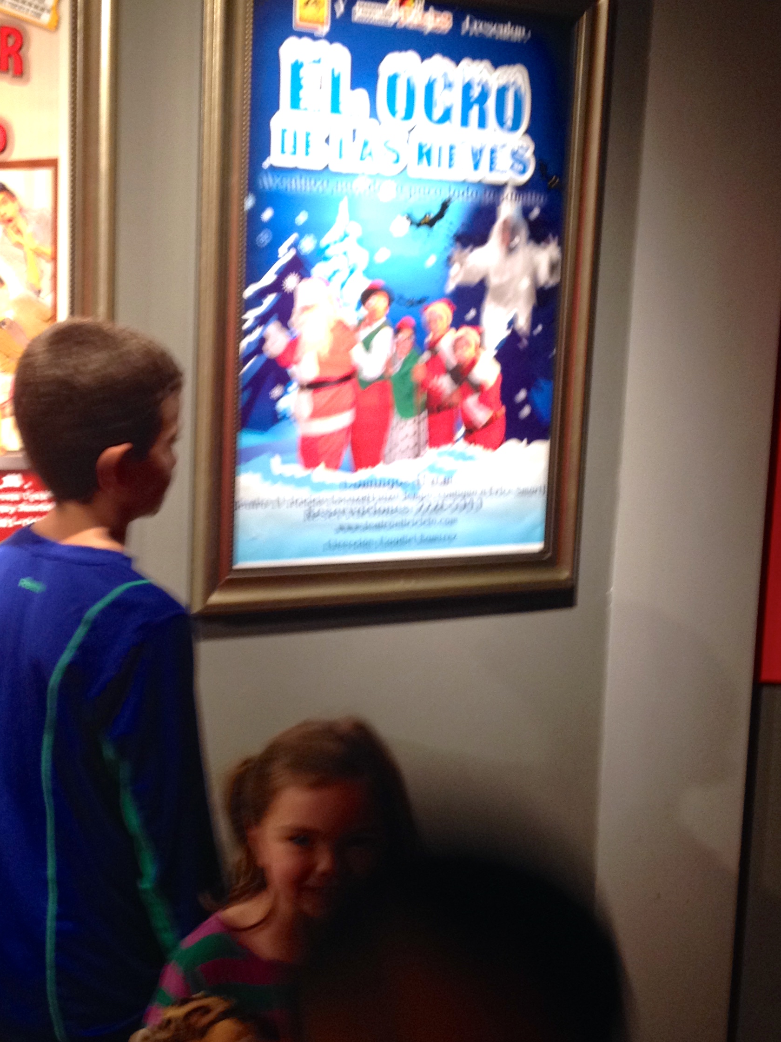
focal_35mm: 51
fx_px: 1534
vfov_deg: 37.5
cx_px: 324
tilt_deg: -4.9
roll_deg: -2.2
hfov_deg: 28.5
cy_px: 499
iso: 125
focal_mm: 4.28
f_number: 2.4
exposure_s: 1/20
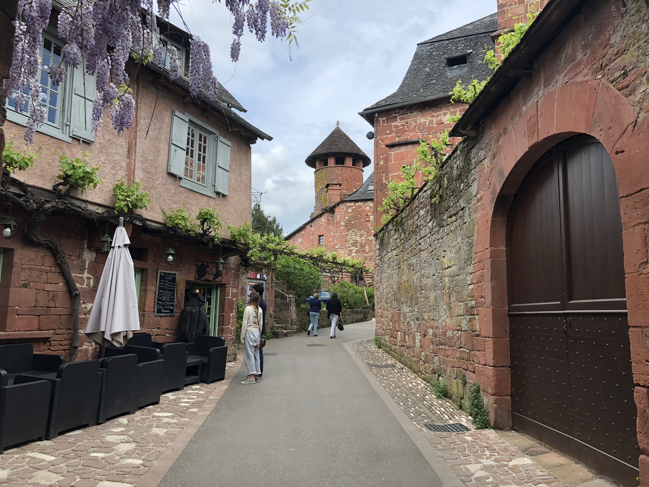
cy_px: 244
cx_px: 324
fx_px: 525
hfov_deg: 63.4
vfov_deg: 49.7
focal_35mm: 28
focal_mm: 4
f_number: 1.8
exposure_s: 1/510
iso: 20
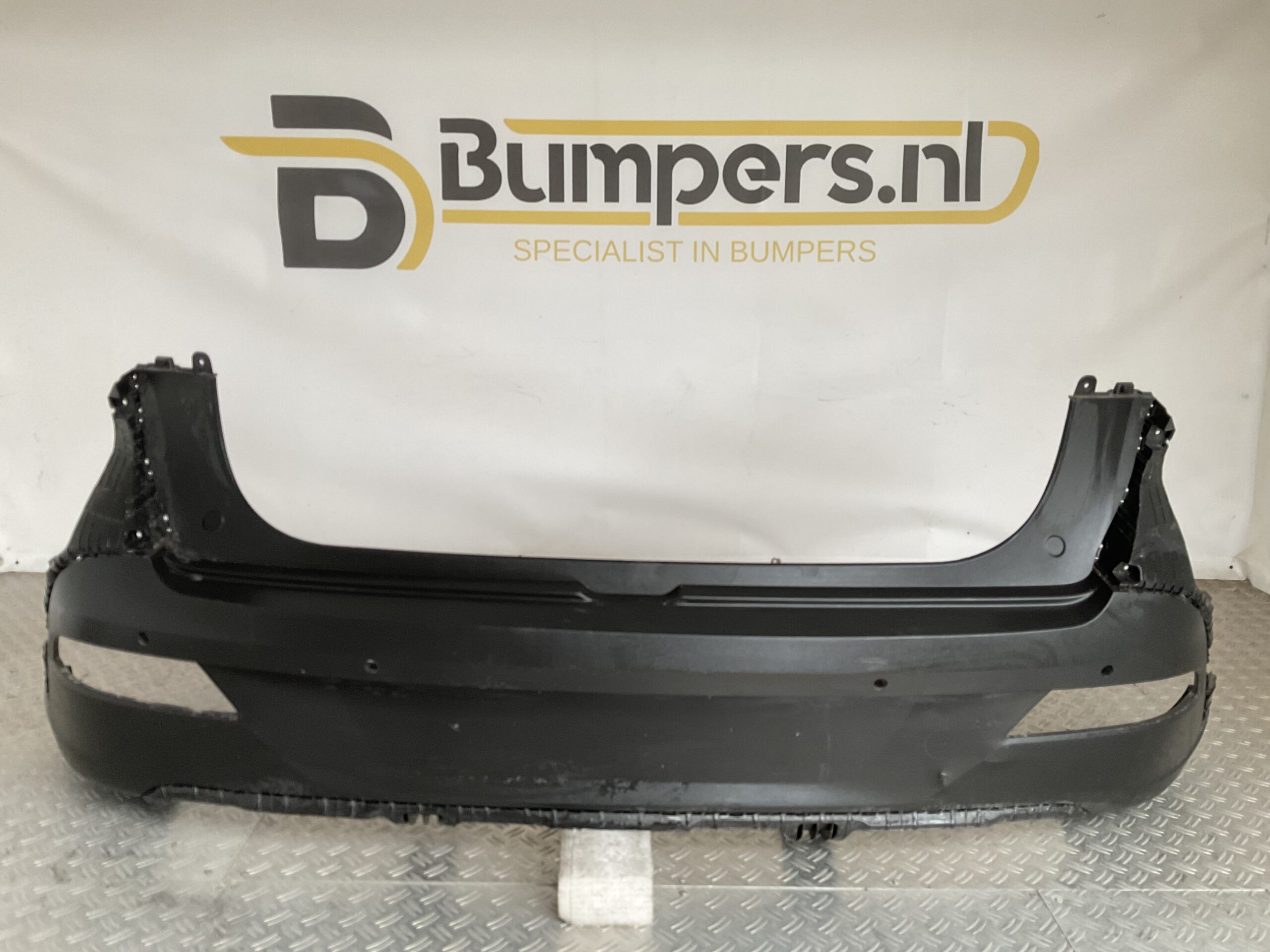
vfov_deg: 48.2
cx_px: 635
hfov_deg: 61.7
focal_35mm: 29
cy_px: 476
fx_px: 1064
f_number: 1.8
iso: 64
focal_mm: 3
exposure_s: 1/100
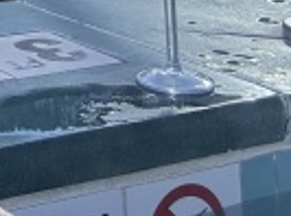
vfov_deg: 11.2
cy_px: -290
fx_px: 931
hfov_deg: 15.1
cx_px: -256
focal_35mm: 111
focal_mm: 2.69
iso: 25
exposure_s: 1/386
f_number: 1.9
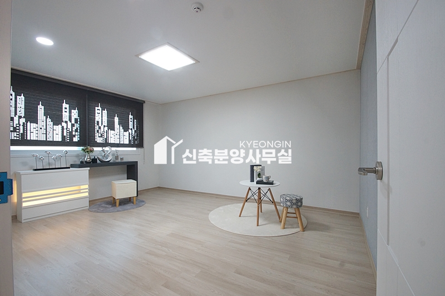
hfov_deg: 100.4
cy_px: 148
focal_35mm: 15
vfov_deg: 77.2
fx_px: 185
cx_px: 222
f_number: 9
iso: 800
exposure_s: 1/20
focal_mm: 10
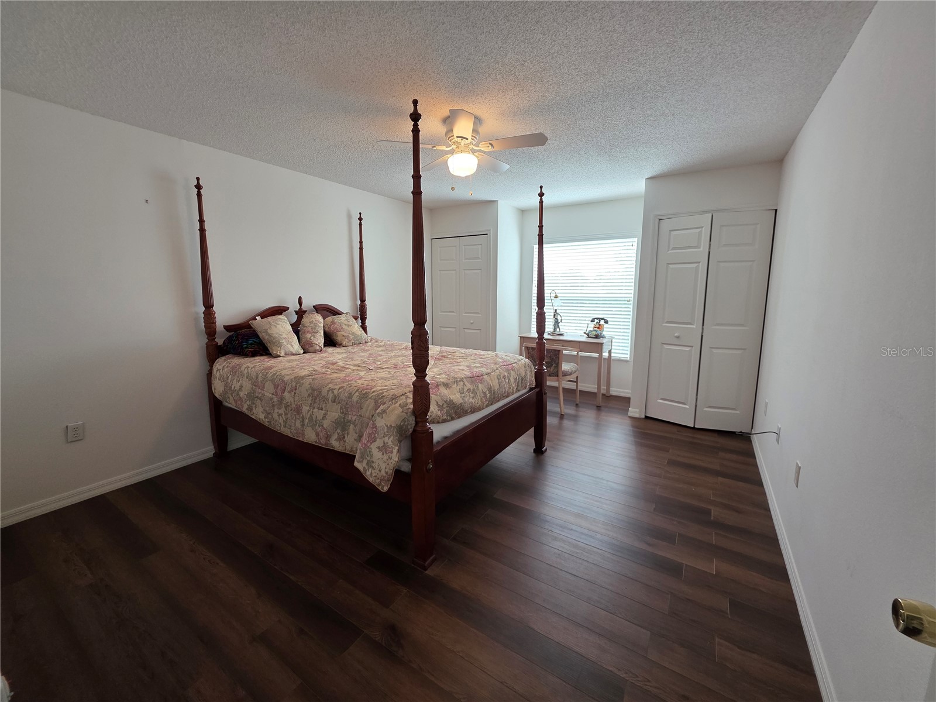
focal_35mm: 13
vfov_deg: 89.9
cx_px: 468
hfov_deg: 106.2
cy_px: 351
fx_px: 352
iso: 125
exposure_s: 1/120
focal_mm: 2.2
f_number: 1.9
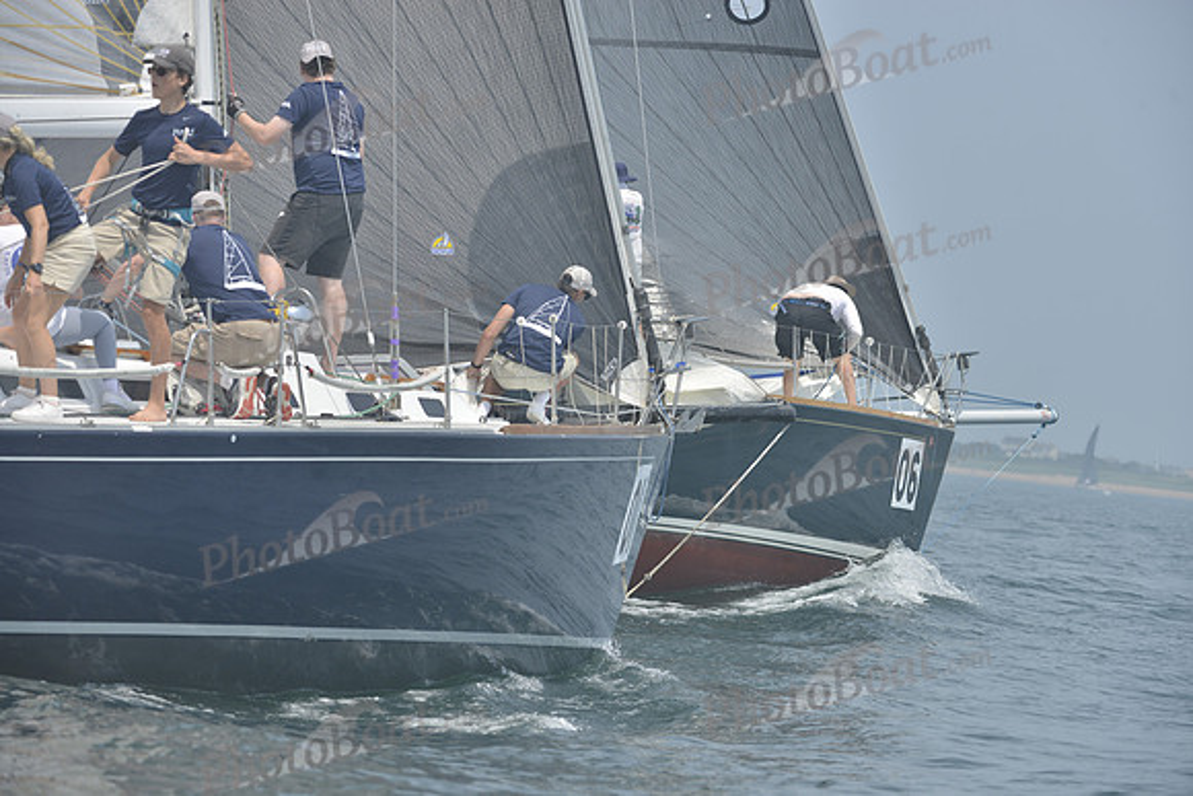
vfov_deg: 6.9
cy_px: 398
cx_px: 596
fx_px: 6629
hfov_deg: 10.3
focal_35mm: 200
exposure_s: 1/1000
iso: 280
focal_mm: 200
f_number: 7.1
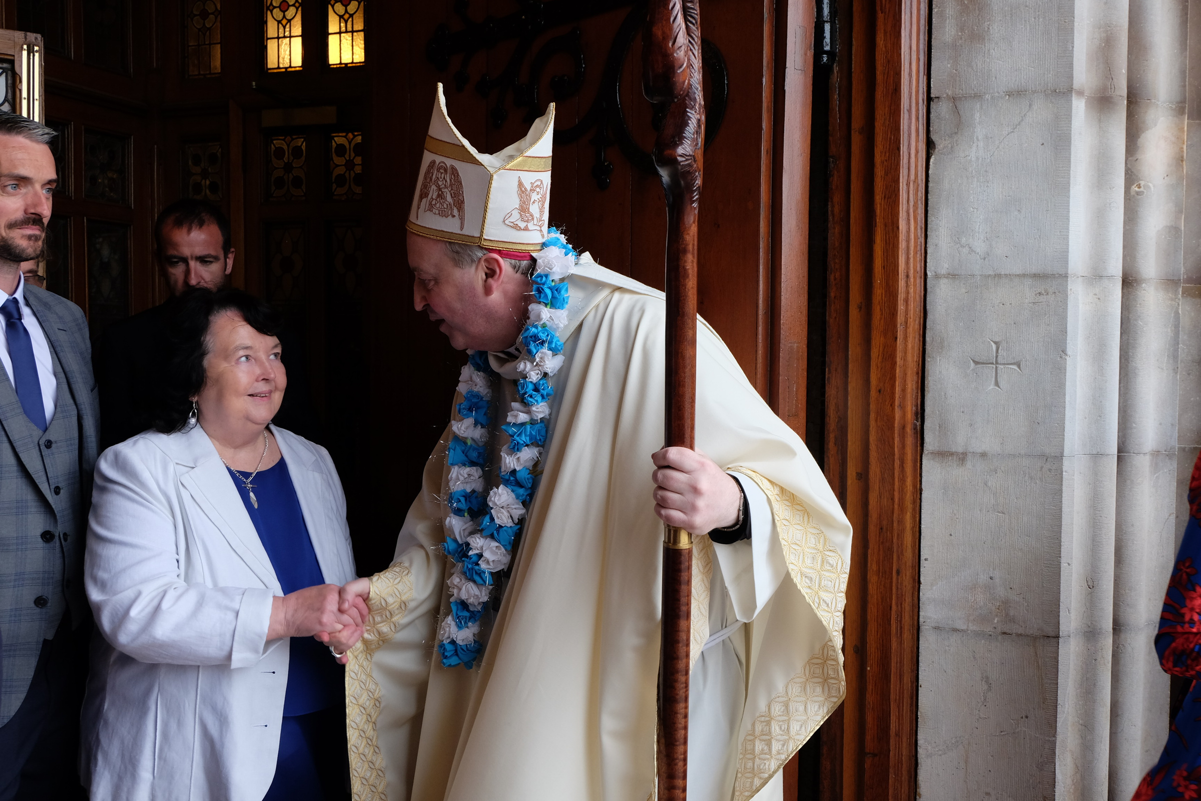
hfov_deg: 54.4
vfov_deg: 37.9
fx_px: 1168
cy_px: 400
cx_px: 600
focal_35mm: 35
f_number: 5
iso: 640
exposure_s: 1/100
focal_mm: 23.2
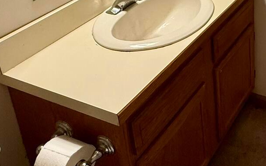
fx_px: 362
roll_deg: -0.6
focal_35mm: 50
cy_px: -59
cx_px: 276
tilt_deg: -19.7
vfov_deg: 22.6
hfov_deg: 35.7
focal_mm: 2.22
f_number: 2.2
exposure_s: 1/120
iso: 200
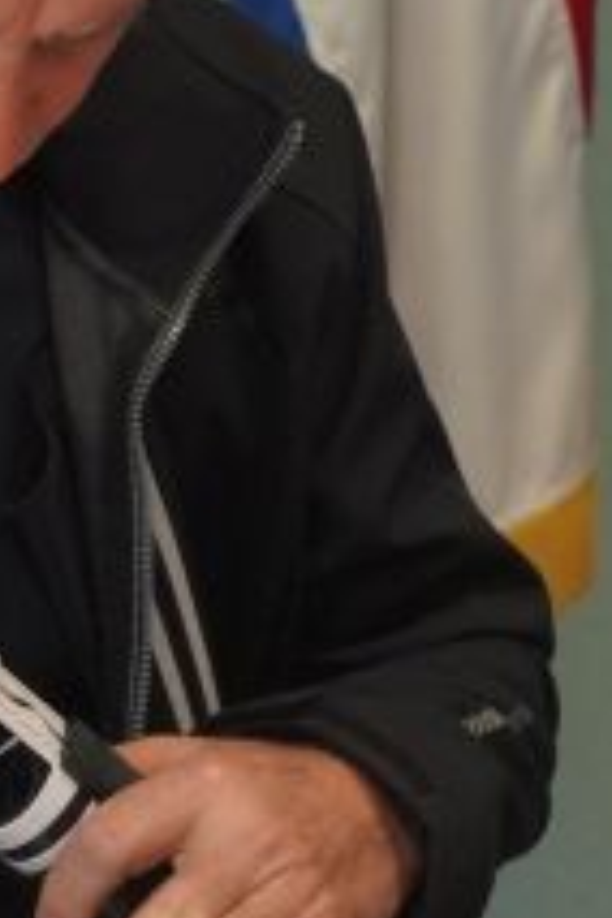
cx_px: -289
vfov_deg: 5.9
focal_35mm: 348
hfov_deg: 3.9
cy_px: 431
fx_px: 8873
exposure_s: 1/200
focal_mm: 50
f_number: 3.5
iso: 1600
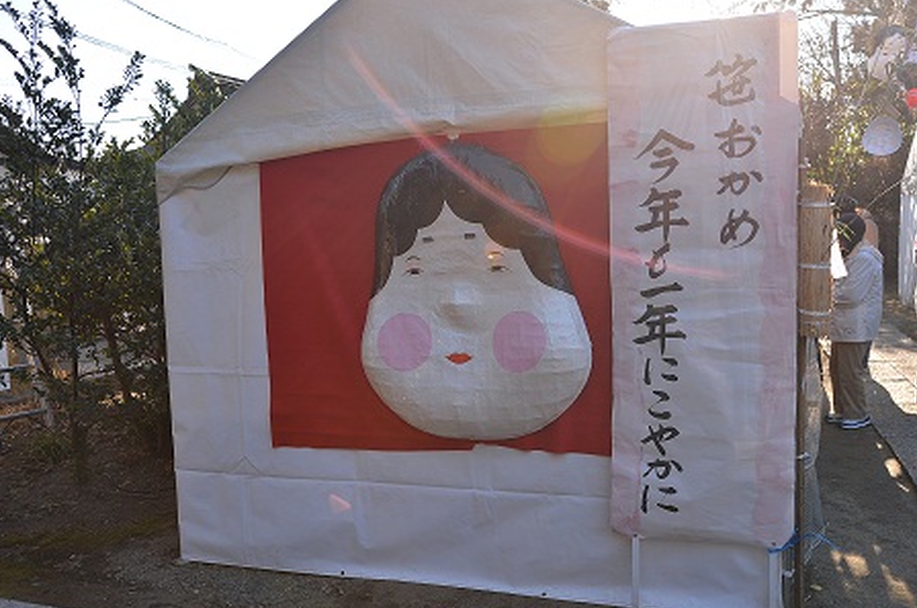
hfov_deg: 58.8
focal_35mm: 32
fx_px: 814
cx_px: 450
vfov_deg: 41.0
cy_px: 308
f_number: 5.6
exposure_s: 1/320
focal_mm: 31
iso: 200
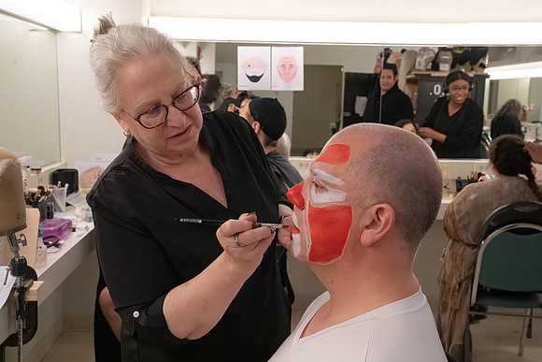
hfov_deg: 47.4
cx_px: 271
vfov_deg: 32.6
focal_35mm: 41
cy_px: 181
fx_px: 617
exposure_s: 1/500
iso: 16000
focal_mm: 41
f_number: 11
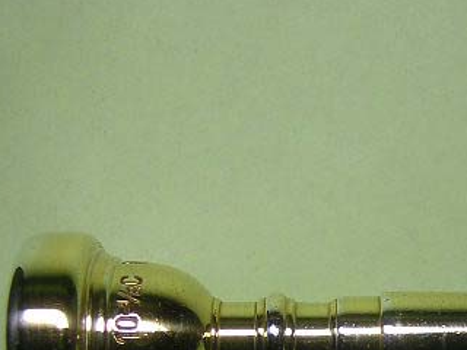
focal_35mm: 94
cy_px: 296
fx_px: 1268
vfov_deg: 15.6
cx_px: 360
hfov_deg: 20.7
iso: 100
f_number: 2.9
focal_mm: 6.1
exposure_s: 1/117
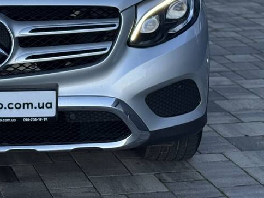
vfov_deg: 12.3
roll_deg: +0.9
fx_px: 908
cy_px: -9
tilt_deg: -11.4
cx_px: 1
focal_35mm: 119
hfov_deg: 16.2
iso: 64
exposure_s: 1/1011
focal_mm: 6.76
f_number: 1.78
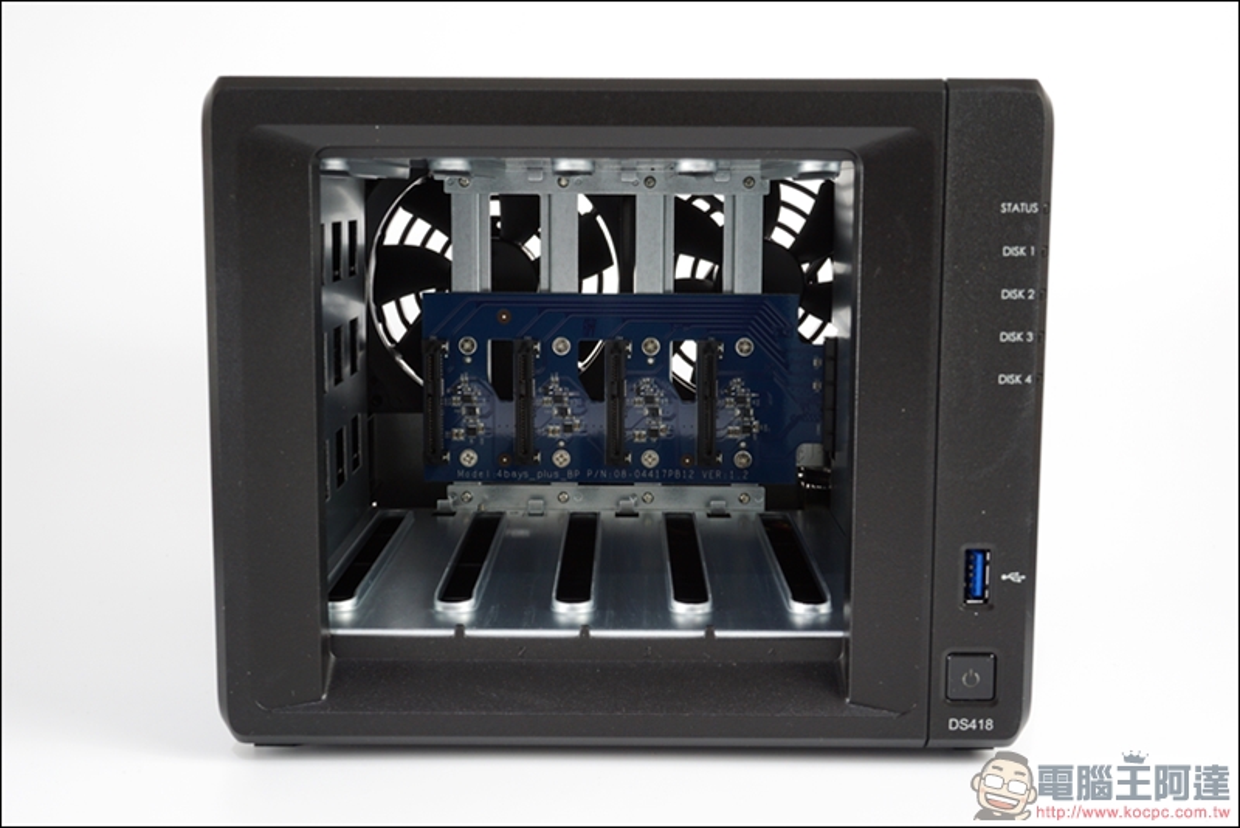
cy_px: 414
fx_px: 1602
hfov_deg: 42.3
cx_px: 620
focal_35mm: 46
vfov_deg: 29.0
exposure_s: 1
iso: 200
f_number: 16
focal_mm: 31
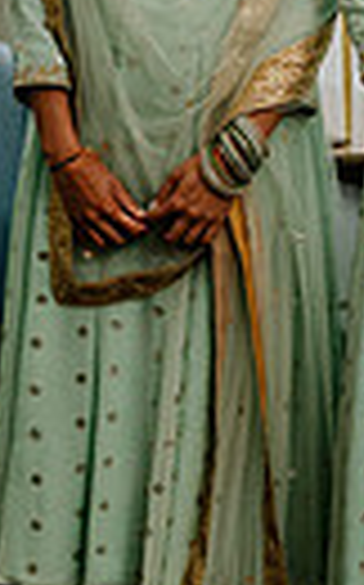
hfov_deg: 7.2
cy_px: -129
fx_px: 2816
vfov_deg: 11.6
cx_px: -315
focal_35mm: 177
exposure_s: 1/100
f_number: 3.5
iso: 2000
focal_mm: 35
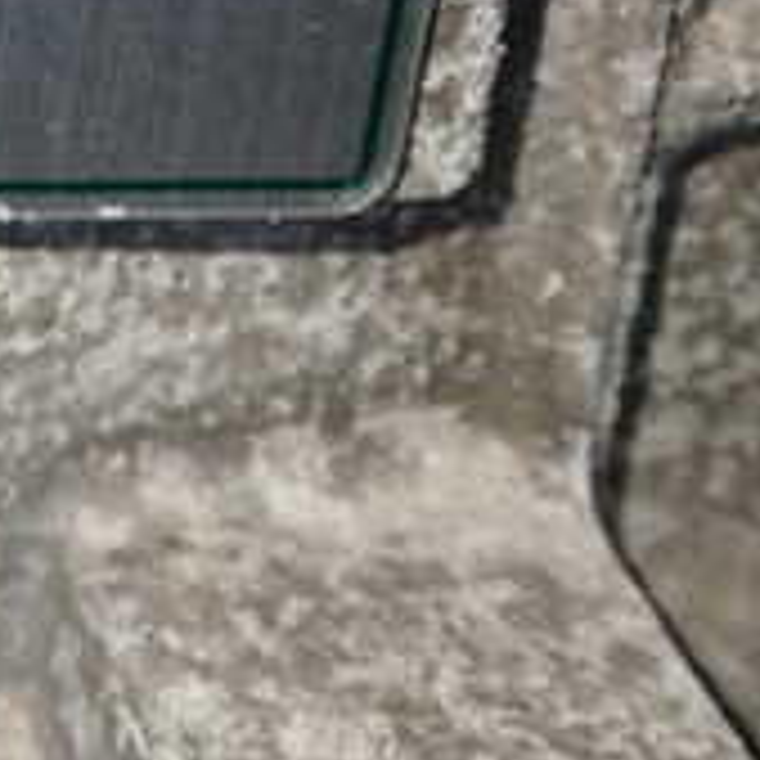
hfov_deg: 13.5
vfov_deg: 14.2
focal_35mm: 119
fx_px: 2956
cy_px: -130
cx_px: -513
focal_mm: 6.83
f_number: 2.7
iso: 250
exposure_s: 1/40
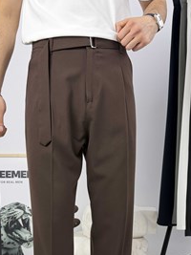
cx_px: 87
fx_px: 353
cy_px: 207
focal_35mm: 48
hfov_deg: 30.2
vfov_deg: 38.1
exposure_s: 1/121
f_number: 1.78
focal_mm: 6.76
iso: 160
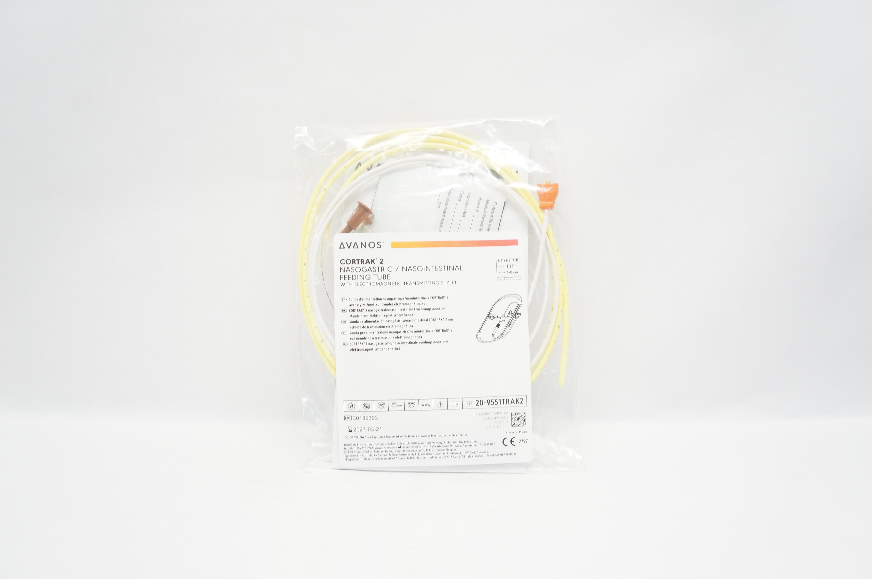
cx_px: 436
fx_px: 653
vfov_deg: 47.8
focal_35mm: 27
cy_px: 290
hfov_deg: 67.4
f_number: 6.3
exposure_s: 1/60
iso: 800
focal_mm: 18
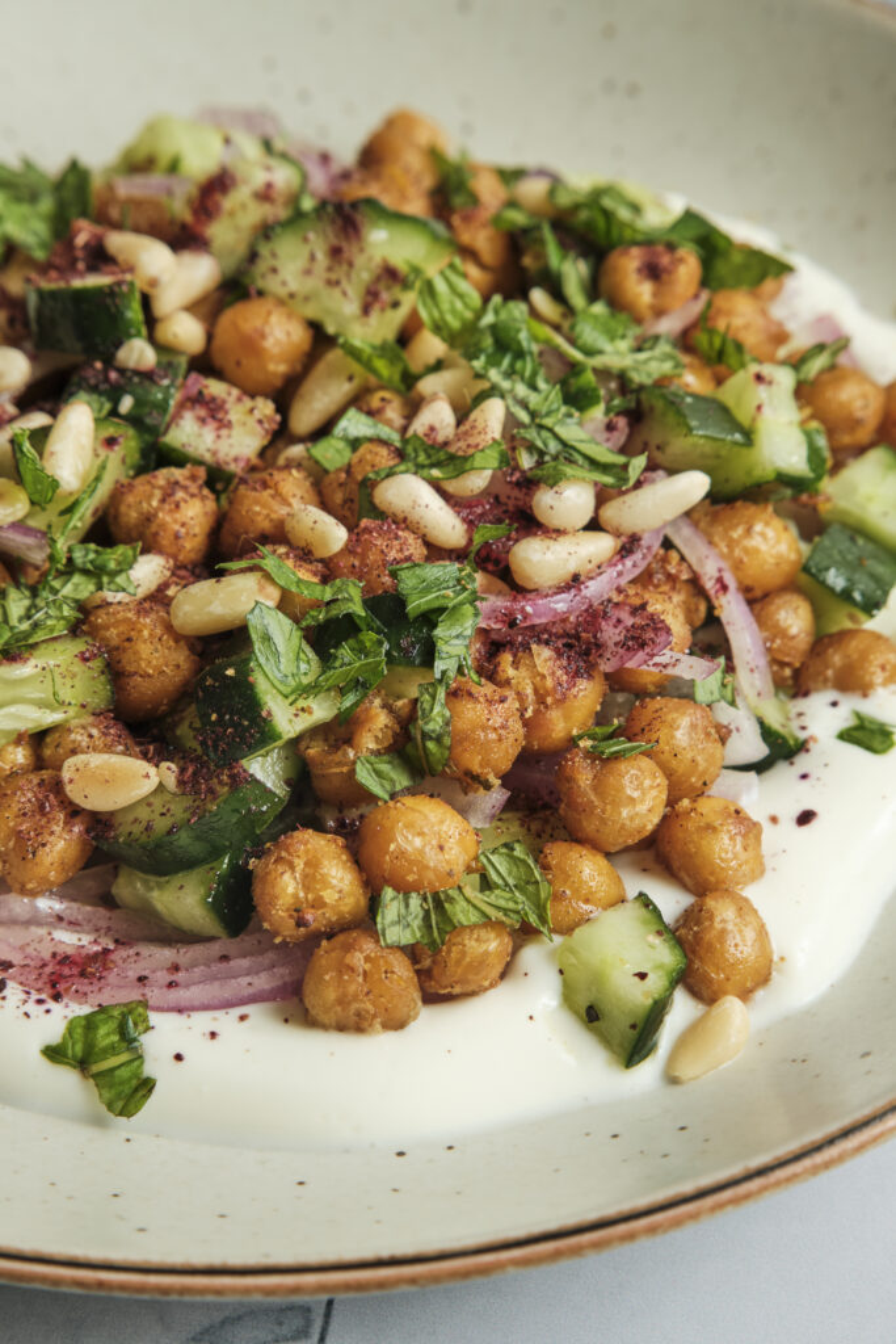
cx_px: 448
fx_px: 3918
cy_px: 672
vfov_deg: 19.5
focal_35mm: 105
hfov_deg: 13.0
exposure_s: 1/80
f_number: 9
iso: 200
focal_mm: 70
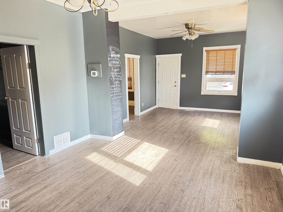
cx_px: 142
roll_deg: +1.3
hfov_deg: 71.6
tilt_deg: -9.9
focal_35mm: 24
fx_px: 196
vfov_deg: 56.8
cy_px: 106
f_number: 1.78
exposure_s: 1/60
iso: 640
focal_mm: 6.76
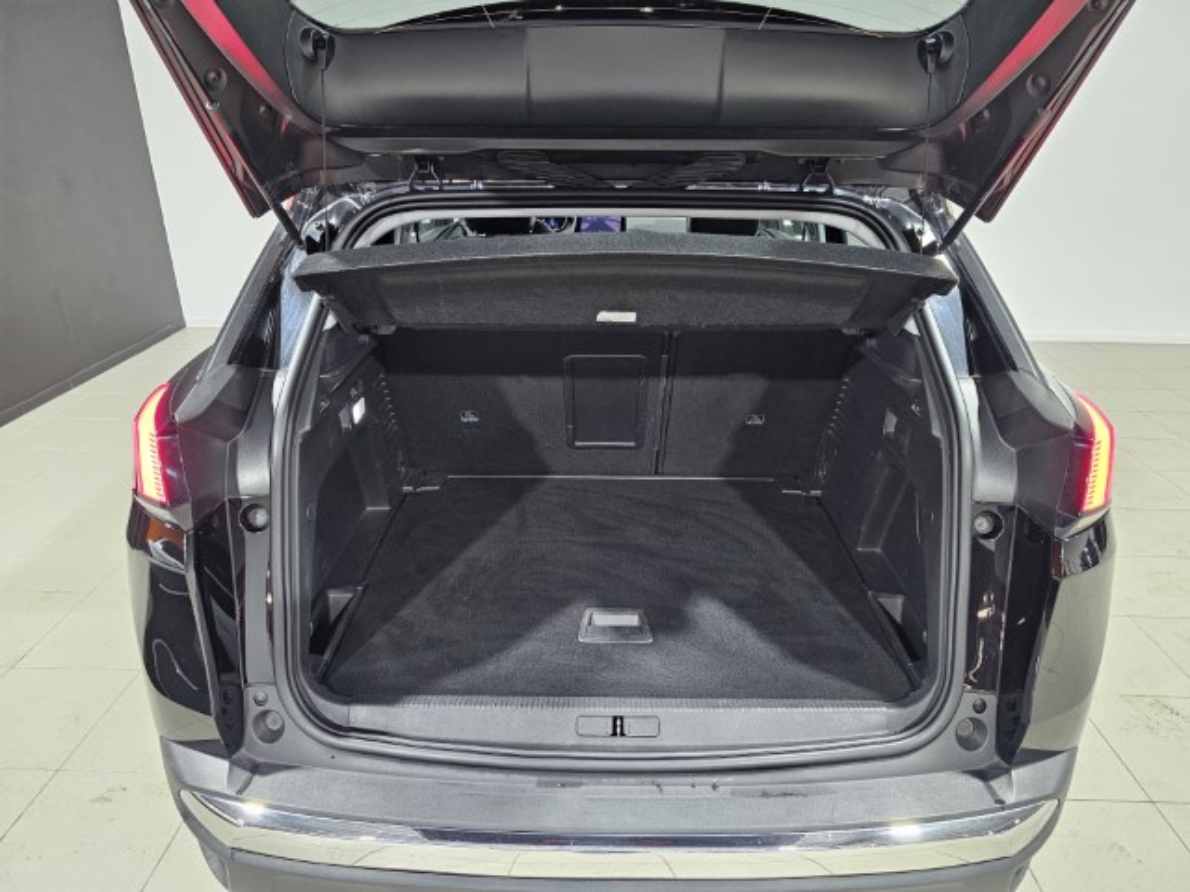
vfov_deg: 58.9
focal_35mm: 23
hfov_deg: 73.9
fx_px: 791
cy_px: 446
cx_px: 595
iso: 800
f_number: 1.7
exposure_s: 1/100
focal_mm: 6.3
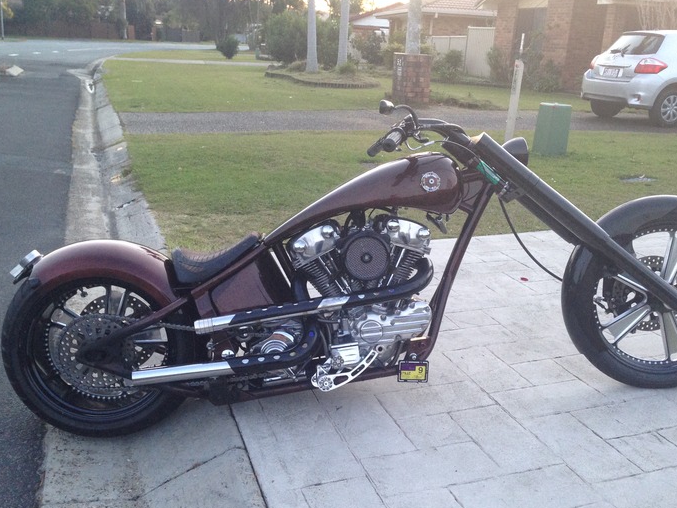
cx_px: 363
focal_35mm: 39
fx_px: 763
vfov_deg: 36.8
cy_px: 286
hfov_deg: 47.8
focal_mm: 4.12
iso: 160
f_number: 2.4
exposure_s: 1/20
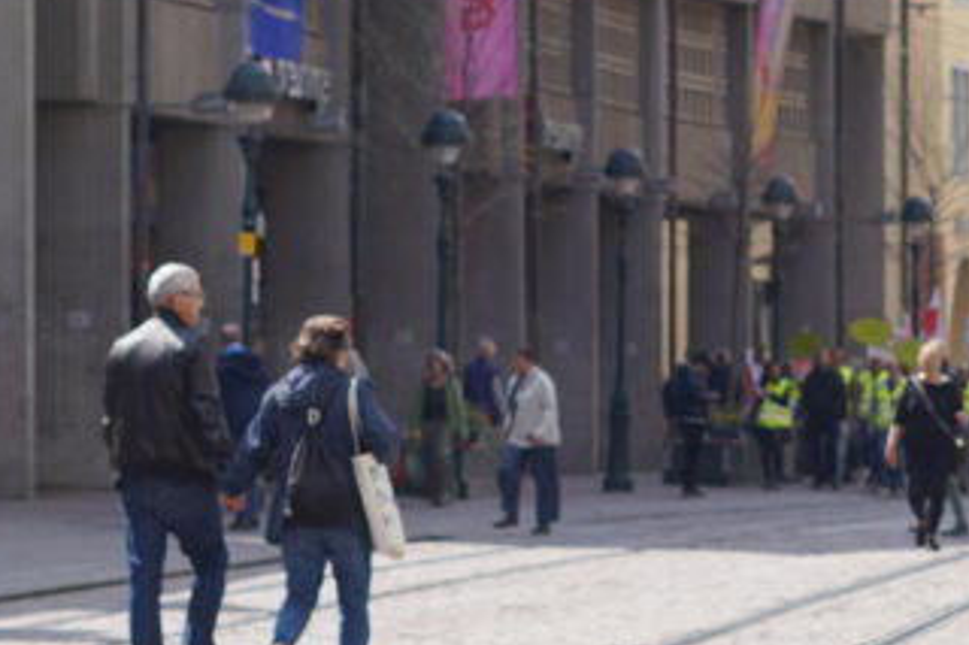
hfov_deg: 6.1
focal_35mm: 338
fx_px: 9093
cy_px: 270
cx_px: 930
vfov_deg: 4.1
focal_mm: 50
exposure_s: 1/400
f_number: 4.5
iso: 100
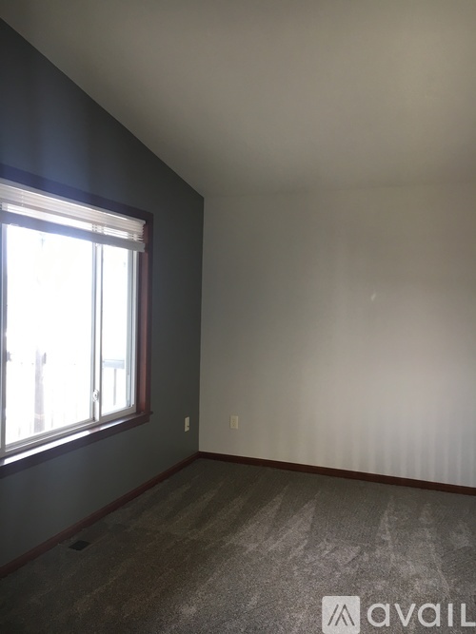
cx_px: 238
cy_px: 317
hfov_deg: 48.2
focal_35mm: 29
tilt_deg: -1.0
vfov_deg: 61.7
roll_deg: -1.6
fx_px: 532
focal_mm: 4.15
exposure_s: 1/30
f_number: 2.2
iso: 50
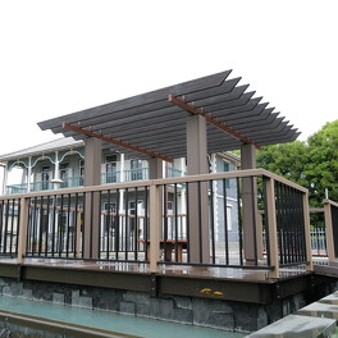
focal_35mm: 36
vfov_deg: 46.0
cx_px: 124
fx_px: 398
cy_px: 170
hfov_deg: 45.6
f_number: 4.5
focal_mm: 28
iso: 400
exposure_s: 1/250
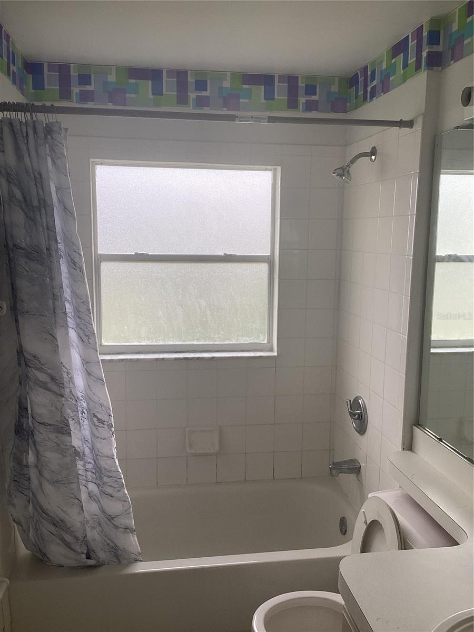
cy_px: 316
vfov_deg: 58.4
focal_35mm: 31
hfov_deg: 45.4
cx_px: 237
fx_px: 566
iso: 40
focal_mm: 3.3
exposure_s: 1/120
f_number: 2.4
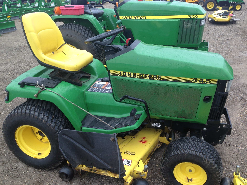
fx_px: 235
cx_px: 124
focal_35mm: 33
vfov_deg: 42.9
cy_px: 92
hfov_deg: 55.4
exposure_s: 1/138
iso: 50
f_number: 2.4
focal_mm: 4.12
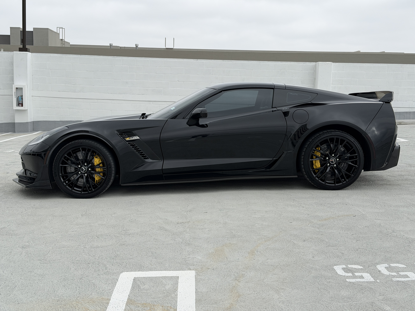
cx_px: 208
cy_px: 156
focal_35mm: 48
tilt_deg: -6.6
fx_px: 575
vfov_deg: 30.3
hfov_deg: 39.7
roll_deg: -0.1
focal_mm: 6.76
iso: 64
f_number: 1.78
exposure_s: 1/2667
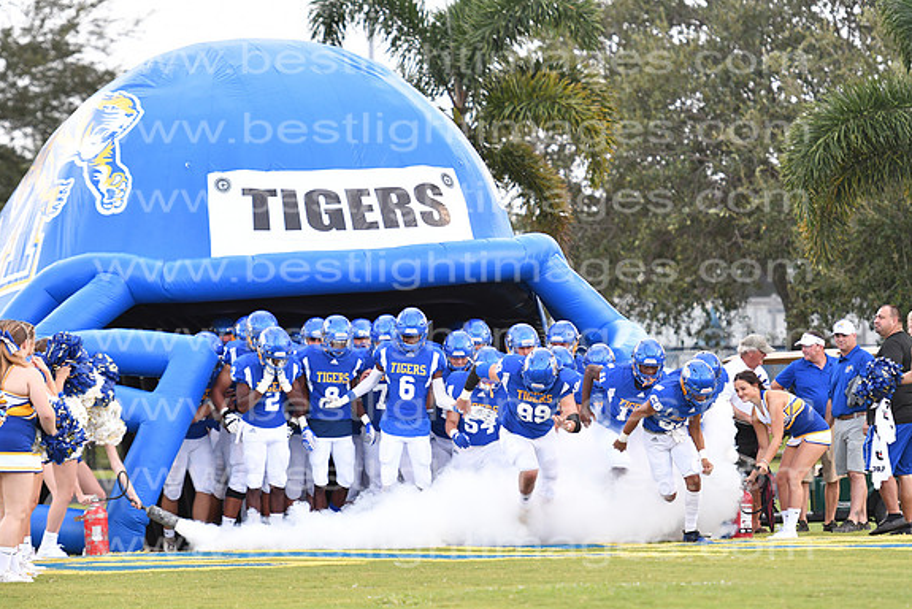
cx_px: 455
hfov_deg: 8.5
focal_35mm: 242
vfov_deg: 5.7
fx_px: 6133
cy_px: 305
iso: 800
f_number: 3.2
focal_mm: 160
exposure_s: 1/500
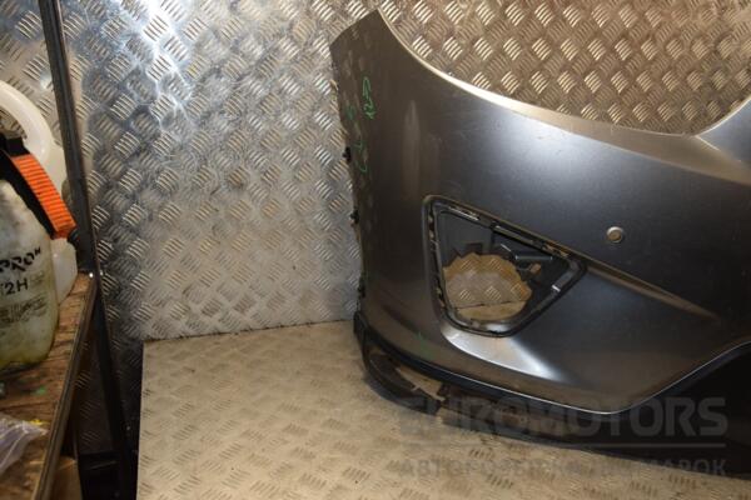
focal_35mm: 33
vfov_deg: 40.0
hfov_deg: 57.2
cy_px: 250
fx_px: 688
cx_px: 376
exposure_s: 1/200
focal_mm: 22
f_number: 5.6
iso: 800
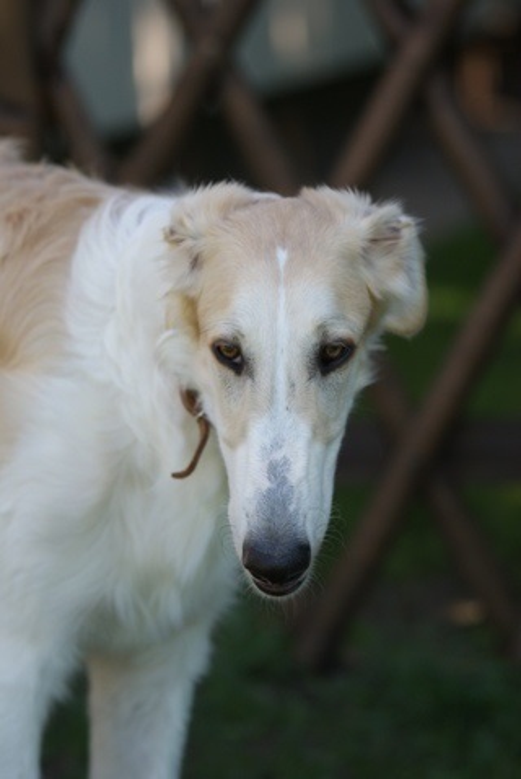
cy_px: 390
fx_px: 3896
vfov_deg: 11.4
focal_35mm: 180
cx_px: 260
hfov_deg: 7.7
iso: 200
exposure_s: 1/400
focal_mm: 120
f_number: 4
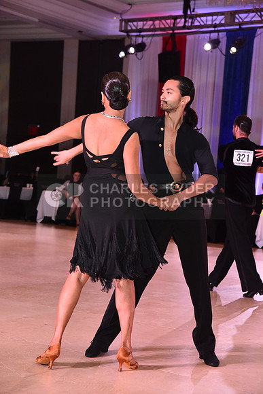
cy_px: 197
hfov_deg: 17.5
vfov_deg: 26.0
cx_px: 132
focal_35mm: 78
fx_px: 854
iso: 2500
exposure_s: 1/320
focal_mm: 78
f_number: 6.3
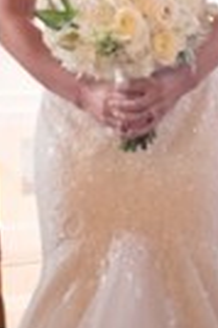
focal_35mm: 298
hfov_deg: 4.6
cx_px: 121
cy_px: -240
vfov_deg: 6.8
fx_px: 2714
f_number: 3.5
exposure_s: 1/125
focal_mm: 50
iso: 1000
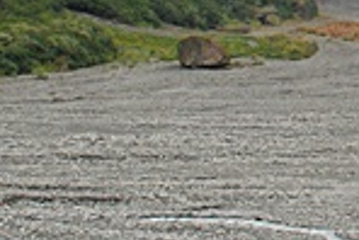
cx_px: 796
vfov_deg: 7.0
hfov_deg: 9.6
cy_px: -104
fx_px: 1946
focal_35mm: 195
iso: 400
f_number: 5.6
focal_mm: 24
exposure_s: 1/1000
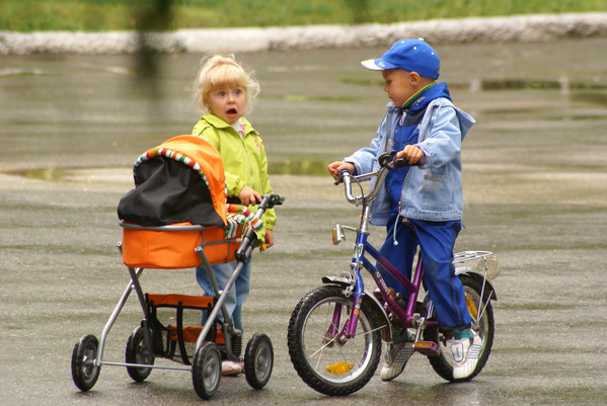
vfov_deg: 3.1
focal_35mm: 450
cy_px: 203
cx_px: 304
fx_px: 7597
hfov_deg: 4.6
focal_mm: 300
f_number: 10
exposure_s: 1/80
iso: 400
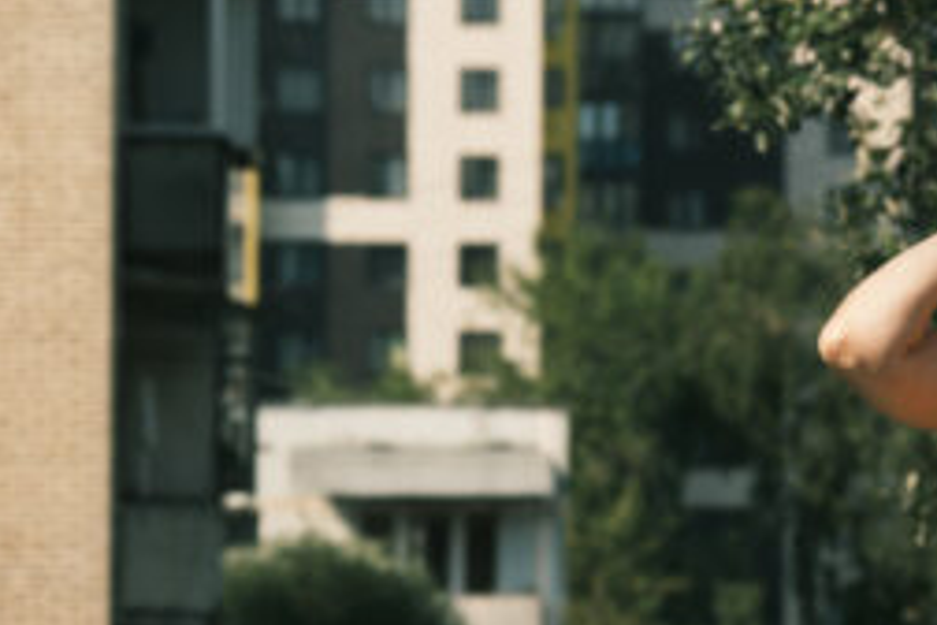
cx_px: 699
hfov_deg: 7.1
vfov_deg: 4.8
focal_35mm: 289
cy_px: 270
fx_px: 7521
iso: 160
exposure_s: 1/50
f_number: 4
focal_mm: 76.3
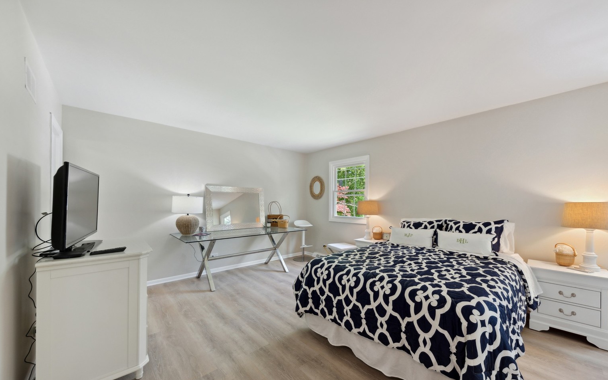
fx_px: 215
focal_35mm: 13
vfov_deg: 82.6
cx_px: 313
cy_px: 209
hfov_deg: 109.3
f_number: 8
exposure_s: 1/6
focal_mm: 12
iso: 320
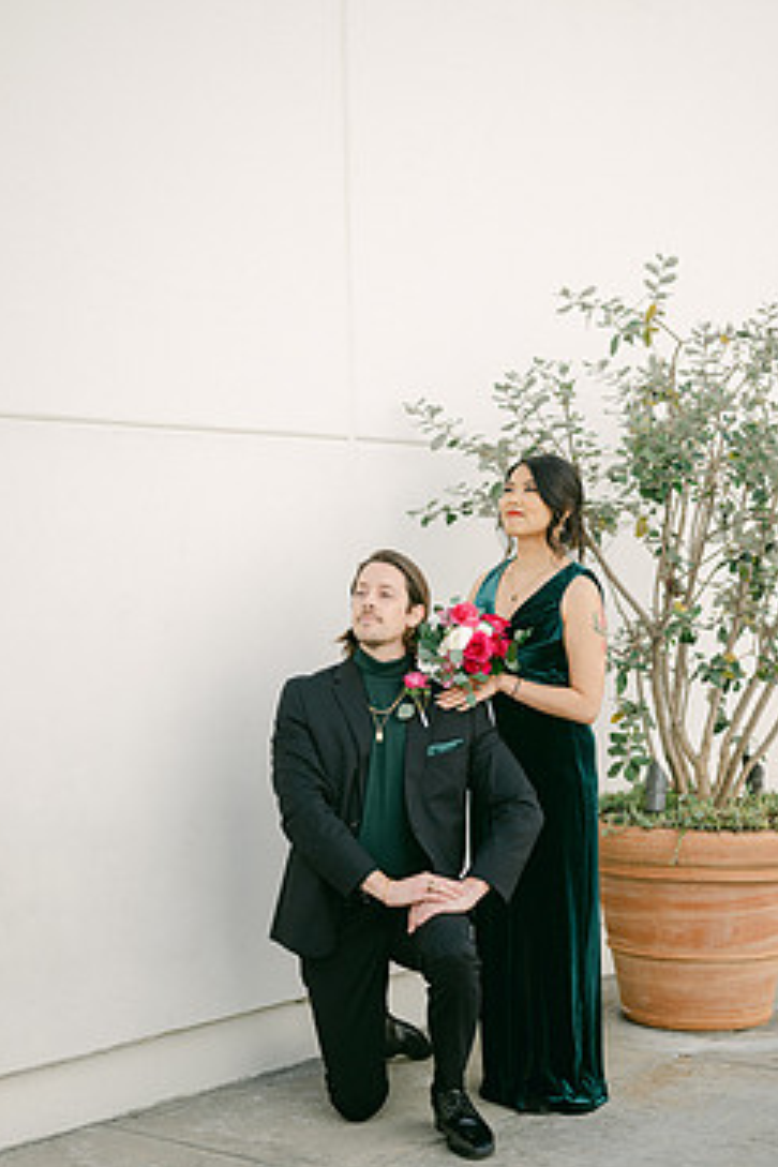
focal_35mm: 62
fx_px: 2010
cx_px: 466
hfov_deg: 21.9
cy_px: 669
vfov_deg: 32.3
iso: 80
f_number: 1.8
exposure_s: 1/4000
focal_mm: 50
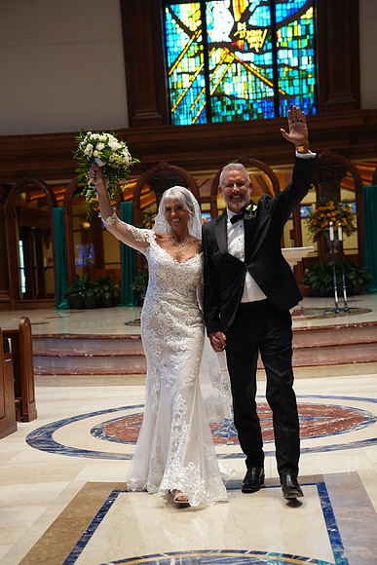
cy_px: 282
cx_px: 188
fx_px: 1005
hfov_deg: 21.3
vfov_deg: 31.4
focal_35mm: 64
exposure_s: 1/100
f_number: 4
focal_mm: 64
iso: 2500
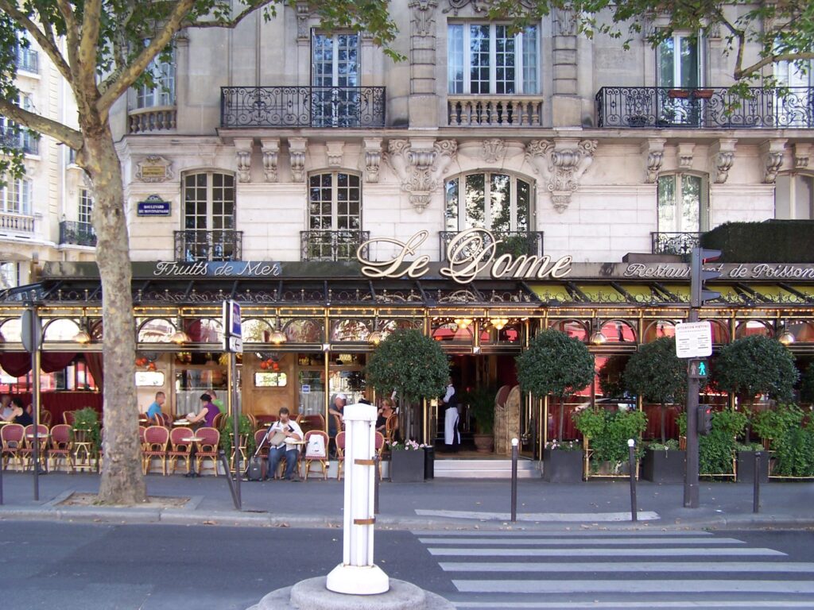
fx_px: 894
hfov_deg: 49.0
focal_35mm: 38
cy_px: 305
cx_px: 407
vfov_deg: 37.7
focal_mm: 6.3
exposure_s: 1/90
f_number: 2.8
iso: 80
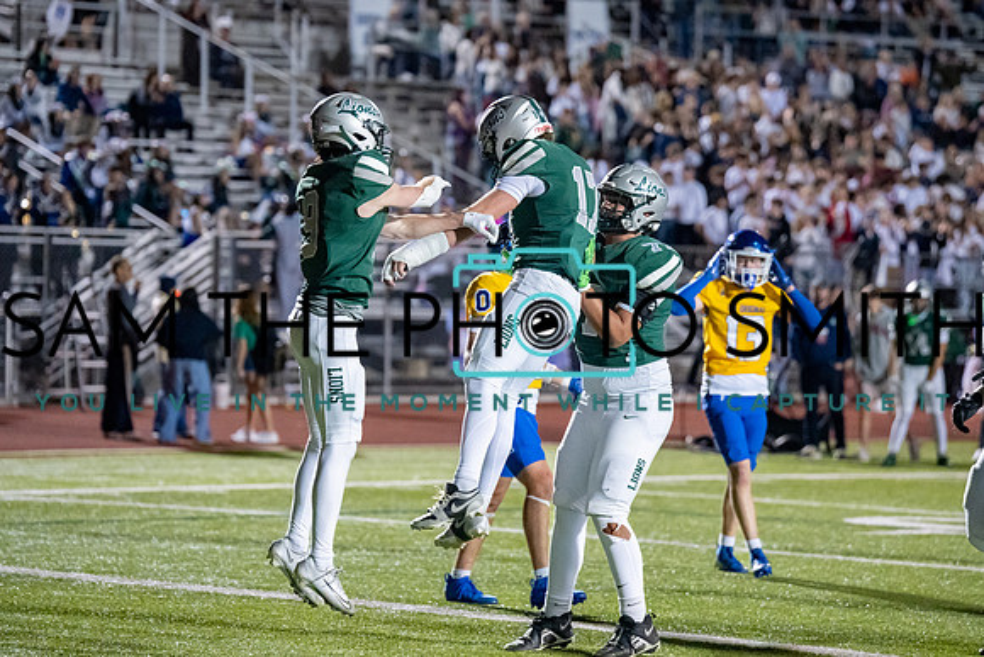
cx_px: 511
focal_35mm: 150
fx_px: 4107
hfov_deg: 13.7
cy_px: 292
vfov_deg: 9.1
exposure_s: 1/1000
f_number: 2.8
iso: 10000
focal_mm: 127
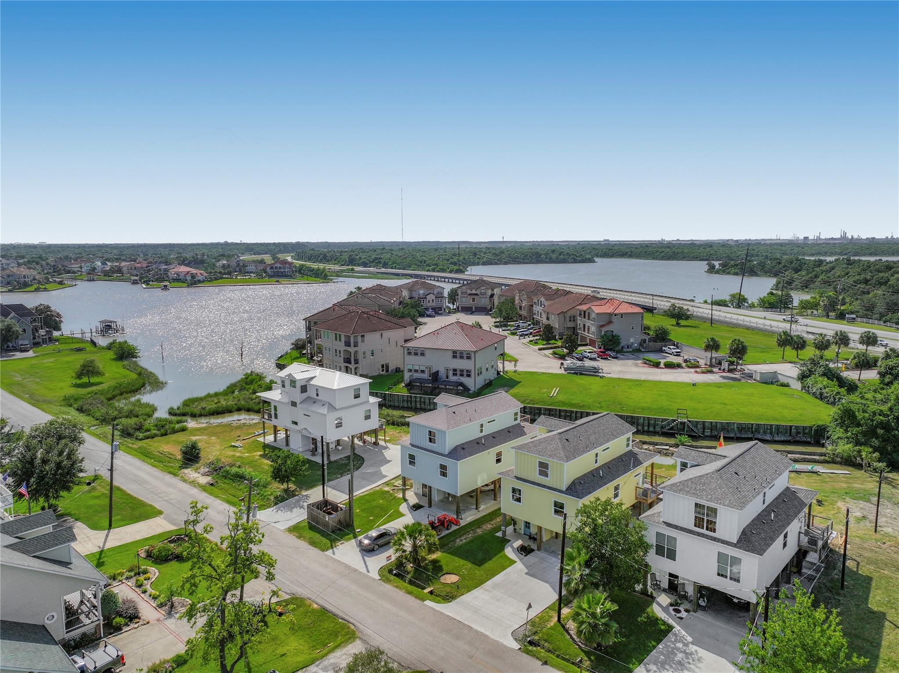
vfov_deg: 56.8
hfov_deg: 71.6
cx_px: 450
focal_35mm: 24
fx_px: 623
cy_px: 336
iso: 100
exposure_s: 1/120
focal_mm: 12.29
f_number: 4
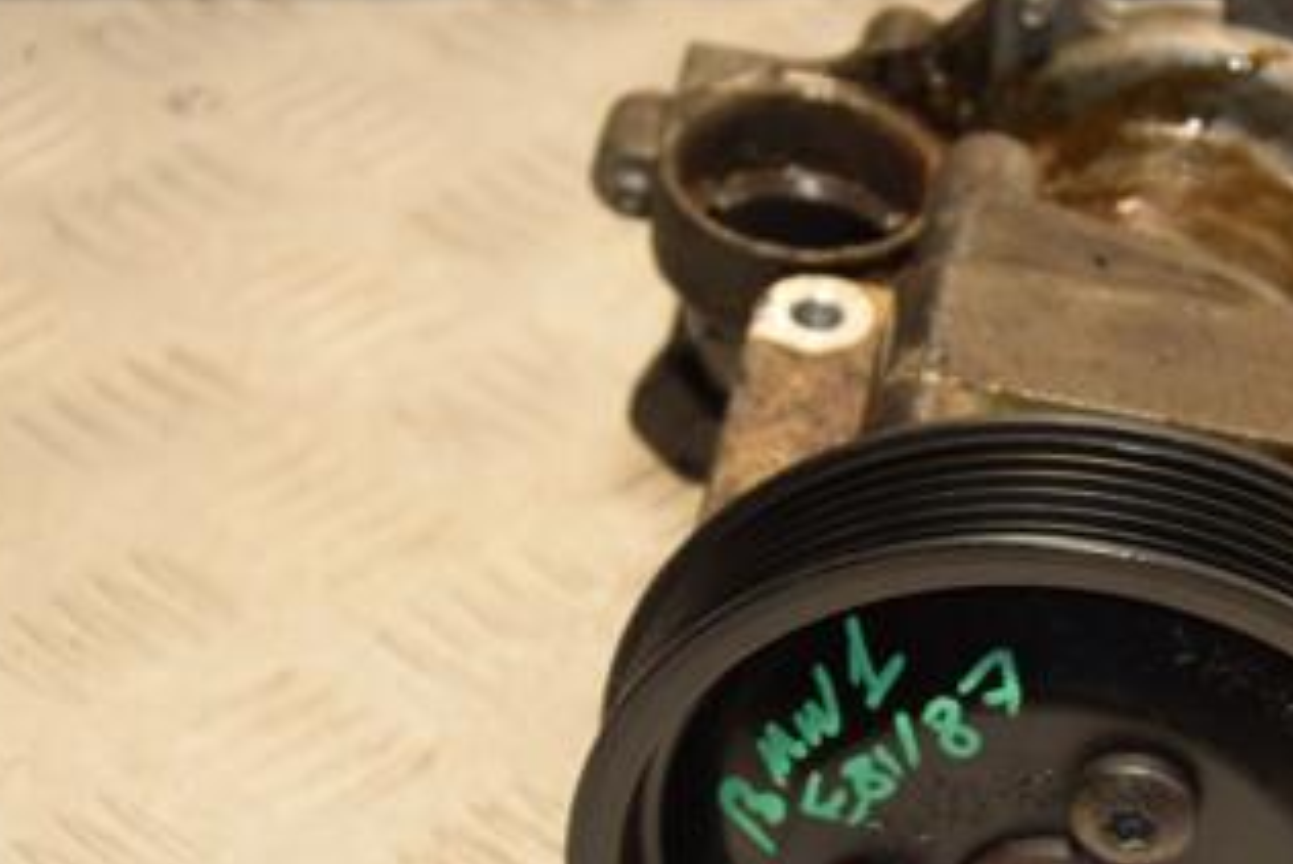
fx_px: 5929
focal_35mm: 165
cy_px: 508
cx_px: 1166
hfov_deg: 12.4
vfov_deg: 8.3
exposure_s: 1/160
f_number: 5
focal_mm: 58
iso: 800
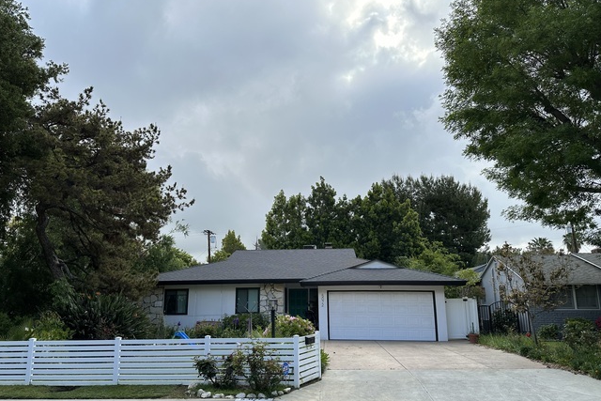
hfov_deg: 69.4
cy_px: 222
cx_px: 293
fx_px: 434
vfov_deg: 49.5
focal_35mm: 26
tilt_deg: +11.2
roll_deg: +0.8
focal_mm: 6.86
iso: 80
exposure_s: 1/2809
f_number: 1.78
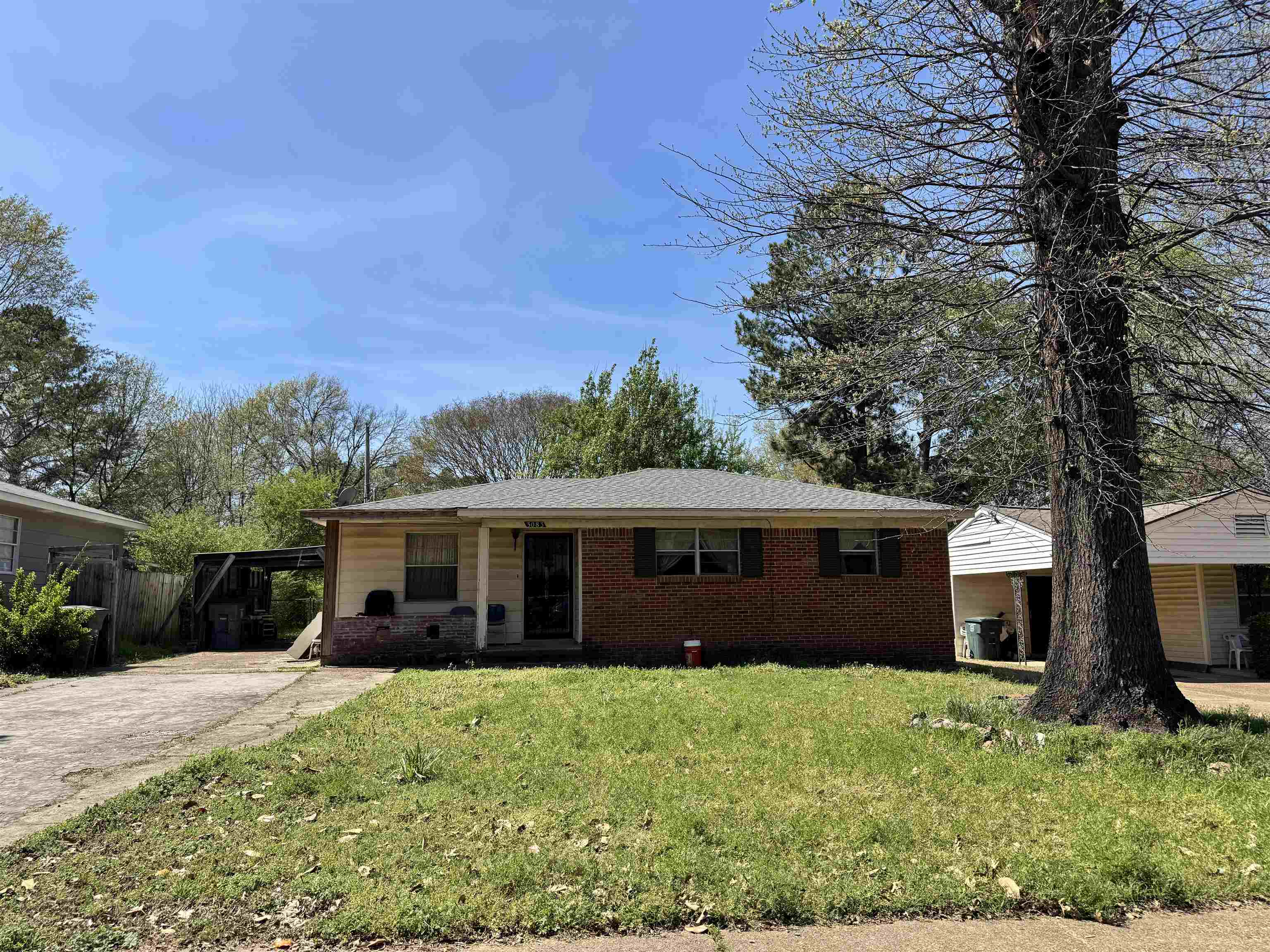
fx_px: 881
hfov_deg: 71.6
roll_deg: +0.4
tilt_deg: +8.2
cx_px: 635
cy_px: 476
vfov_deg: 56.8
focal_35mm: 24
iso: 80
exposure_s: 1/4049
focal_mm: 6.76
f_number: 1.78
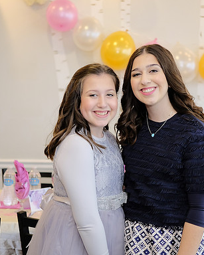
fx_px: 513
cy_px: 128
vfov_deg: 27.9
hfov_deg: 22.4
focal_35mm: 68
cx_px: 128
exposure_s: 1/180
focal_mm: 32
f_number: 1.8
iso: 800
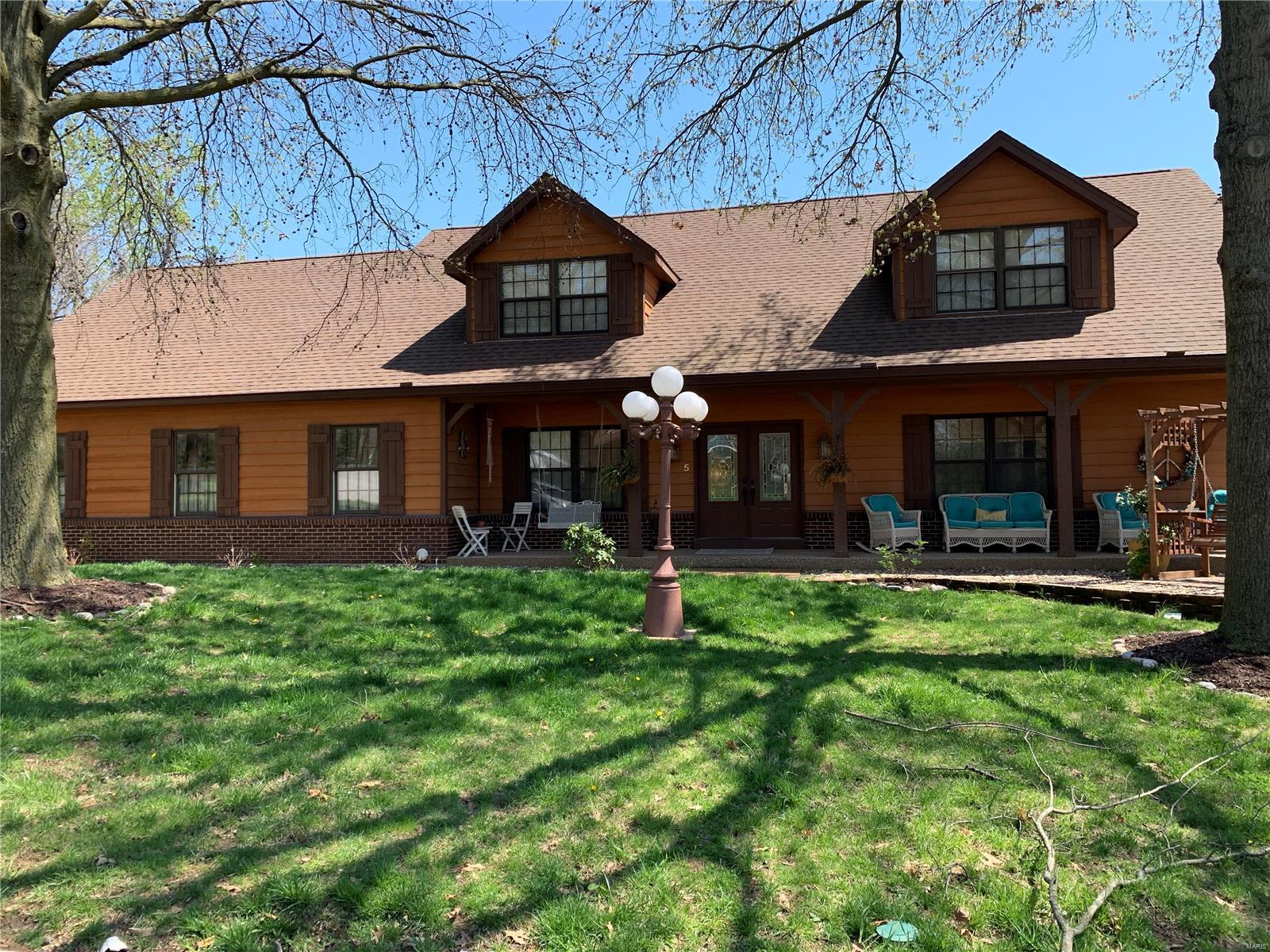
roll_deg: -0.2
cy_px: 476
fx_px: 954
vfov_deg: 53.1
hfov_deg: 67.3
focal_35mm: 26
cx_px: 635
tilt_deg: +2.7
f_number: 1.8
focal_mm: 4.25
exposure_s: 1/683
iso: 25
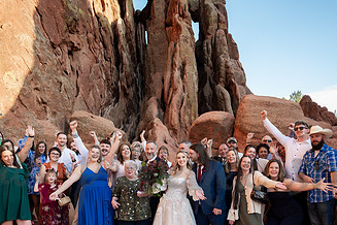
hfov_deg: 60.3
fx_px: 290
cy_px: 166
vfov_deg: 41.2
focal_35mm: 31
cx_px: 169
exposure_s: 1/200
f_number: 4
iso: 160
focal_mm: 17.5
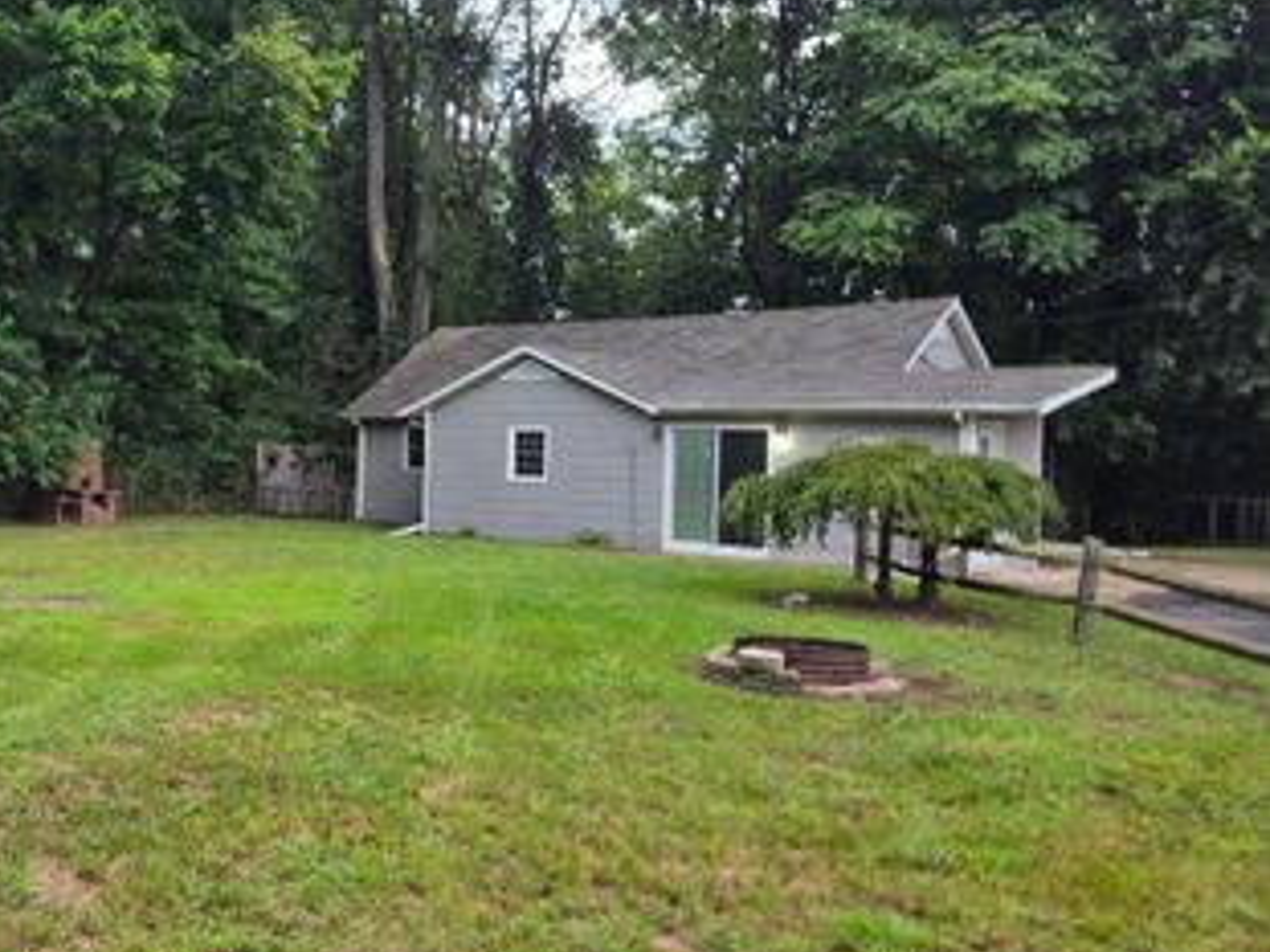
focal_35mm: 37
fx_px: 1357
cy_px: 472
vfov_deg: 38.6
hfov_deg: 47.4
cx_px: 253
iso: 50
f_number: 1.8
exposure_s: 1/120
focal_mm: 5.4
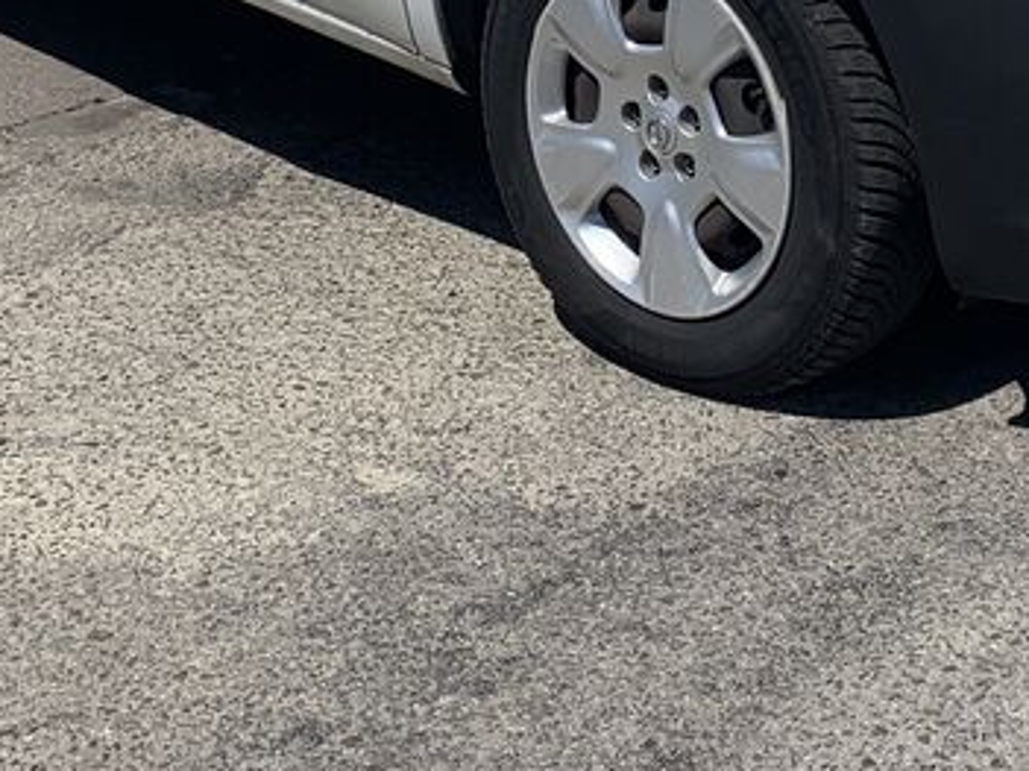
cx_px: 569
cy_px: -469
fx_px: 2645
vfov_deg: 15.1
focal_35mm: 89
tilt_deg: -5.5
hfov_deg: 22.0
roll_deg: +3.4
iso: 25
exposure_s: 1/4464
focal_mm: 4.25
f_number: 1.8
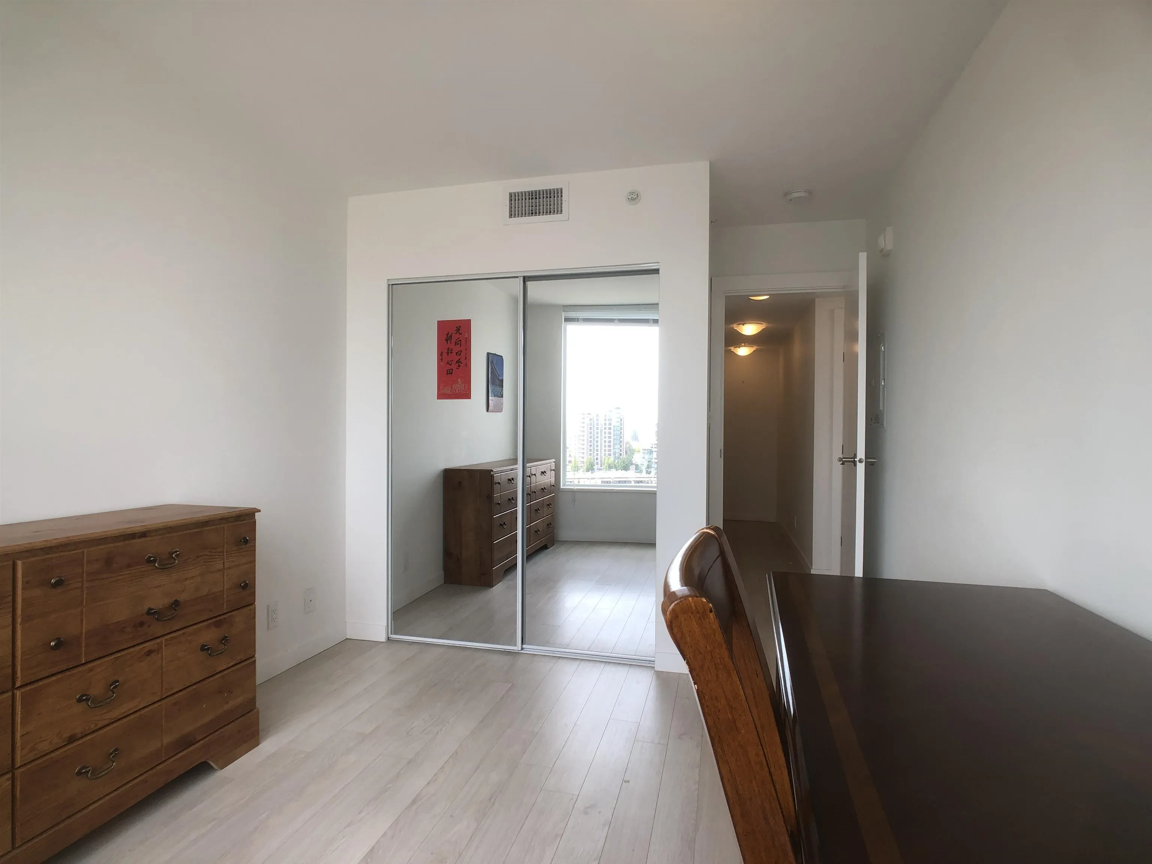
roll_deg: +0.0
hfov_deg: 63.4
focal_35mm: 28
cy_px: 432
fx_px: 932
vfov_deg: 49.7
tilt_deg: -1.0
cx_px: 576
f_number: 1.8
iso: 20
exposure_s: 1/124
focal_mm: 4
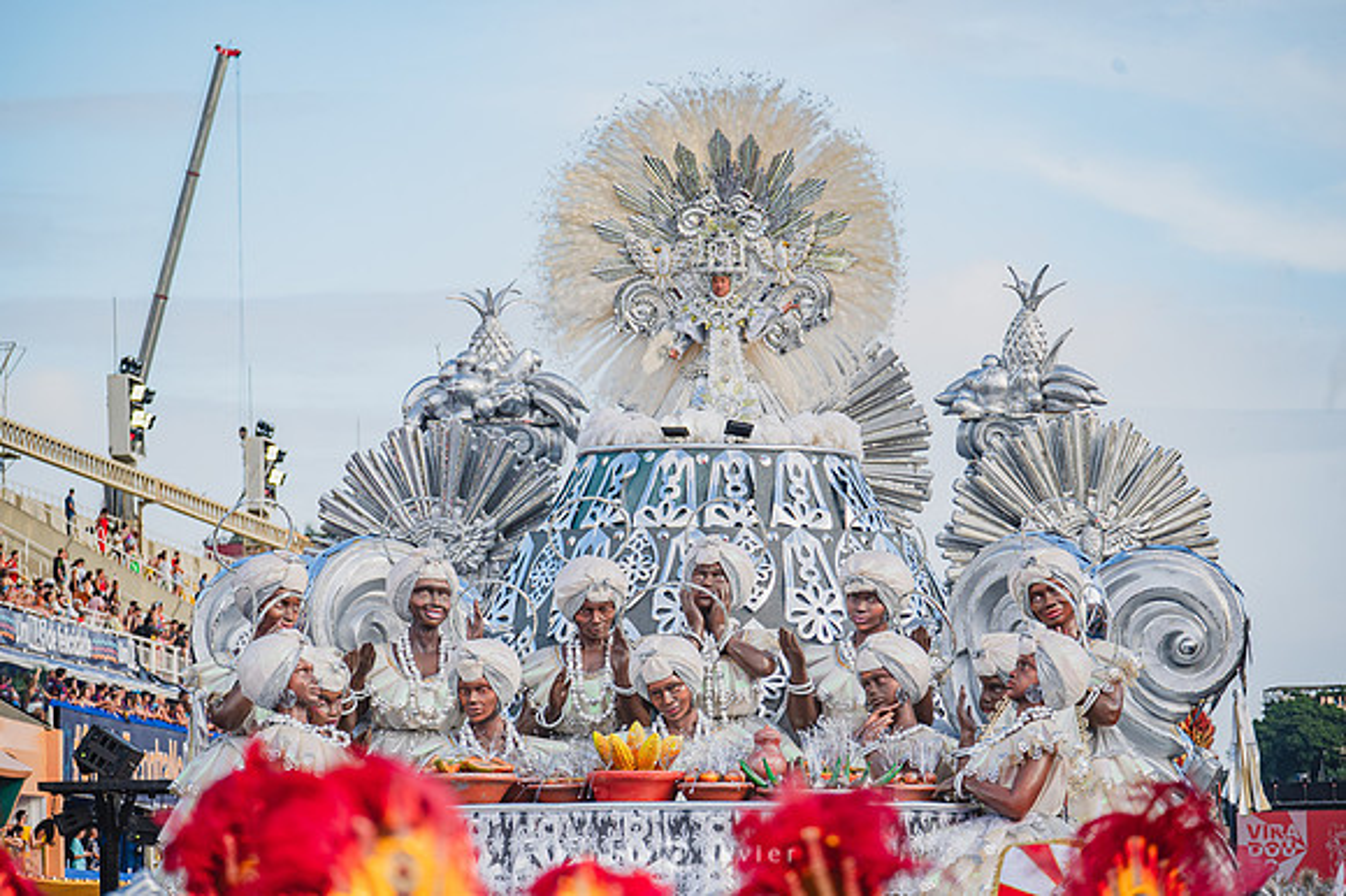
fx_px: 6539
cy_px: 448
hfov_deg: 11.8
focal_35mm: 175
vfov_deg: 7.8
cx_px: 673
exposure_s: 1/1600
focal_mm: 175
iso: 400
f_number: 5.6
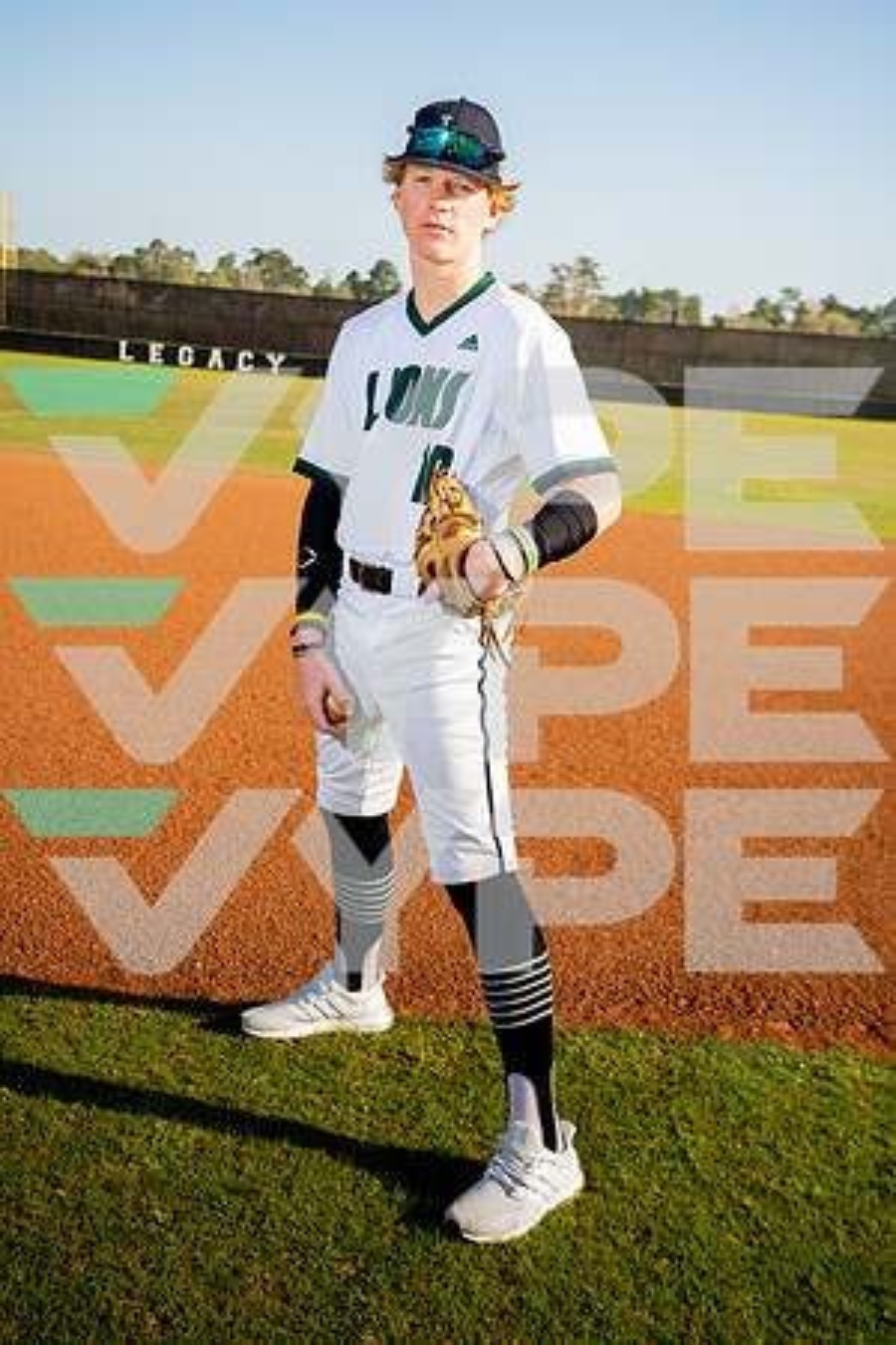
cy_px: 672
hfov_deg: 29.9
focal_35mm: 45
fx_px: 1680
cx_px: 448
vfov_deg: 43.6
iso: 100
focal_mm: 45
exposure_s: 1/250
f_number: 5.6
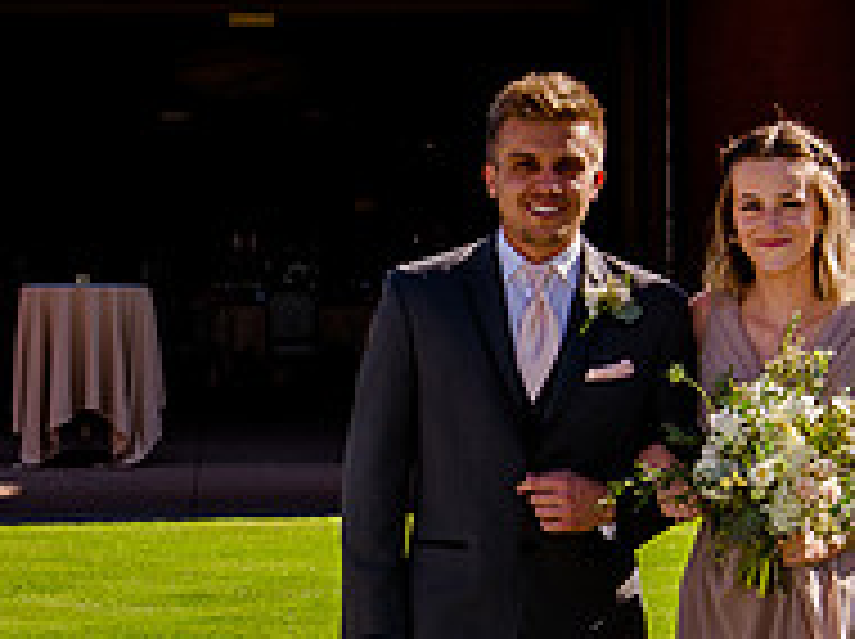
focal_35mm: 208
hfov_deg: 9.5
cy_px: 332
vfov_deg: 7.1
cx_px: 225
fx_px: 5131
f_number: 5.6
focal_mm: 48
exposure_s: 1/320
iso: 125
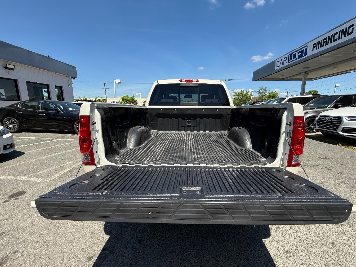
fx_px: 154
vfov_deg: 81.7
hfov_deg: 98.1
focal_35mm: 15
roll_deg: +0.0
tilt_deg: -10.2
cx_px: 187
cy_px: 134
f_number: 2.2
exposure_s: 1/1211
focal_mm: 2.22
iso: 50
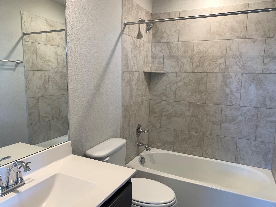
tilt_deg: -6.8
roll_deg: -1.7
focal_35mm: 26
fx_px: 207
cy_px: 104
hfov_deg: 67.3
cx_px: 138
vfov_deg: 53.1
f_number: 1.8
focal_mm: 4.25
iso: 64
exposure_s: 1/60
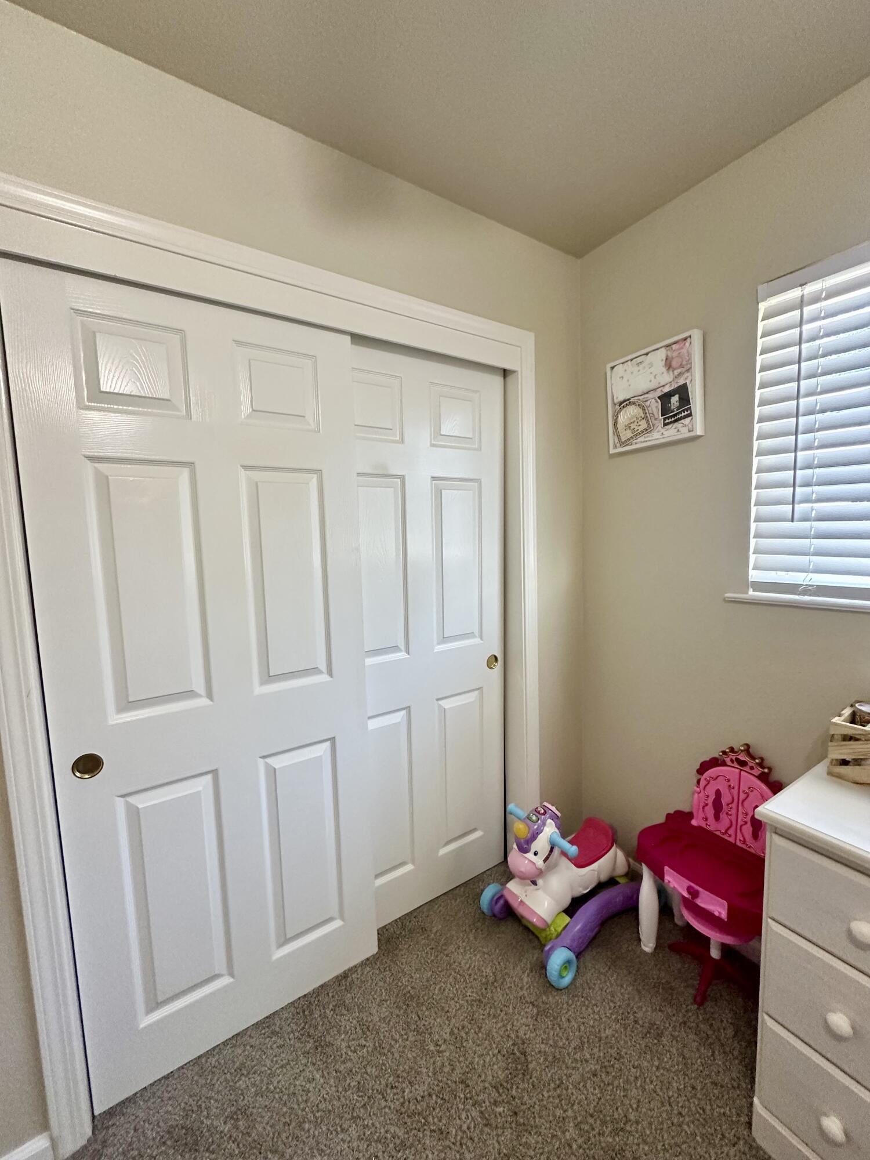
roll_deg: +2.2
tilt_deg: -6.2
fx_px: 469
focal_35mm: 14
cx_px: 435
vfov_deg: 102.1
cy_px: 580
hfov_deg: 85.7
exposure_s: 1/120
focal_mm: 2.22
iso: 320
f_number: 2.2
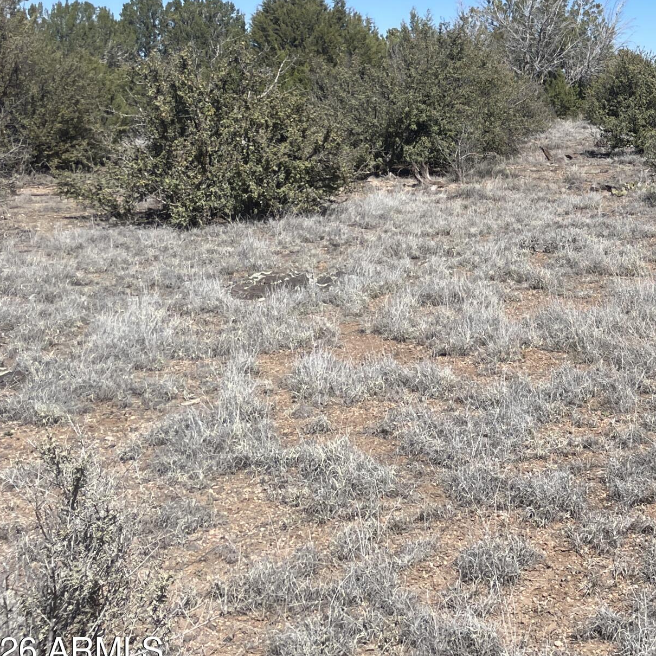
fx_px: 1222
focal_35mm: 57
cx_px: 771
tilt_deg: +0.2
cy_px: 96
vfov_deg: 29.1
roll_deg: -0.1
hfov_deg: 26.9
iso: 32
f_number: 1.6
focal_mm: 4.2
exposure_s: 1/3861
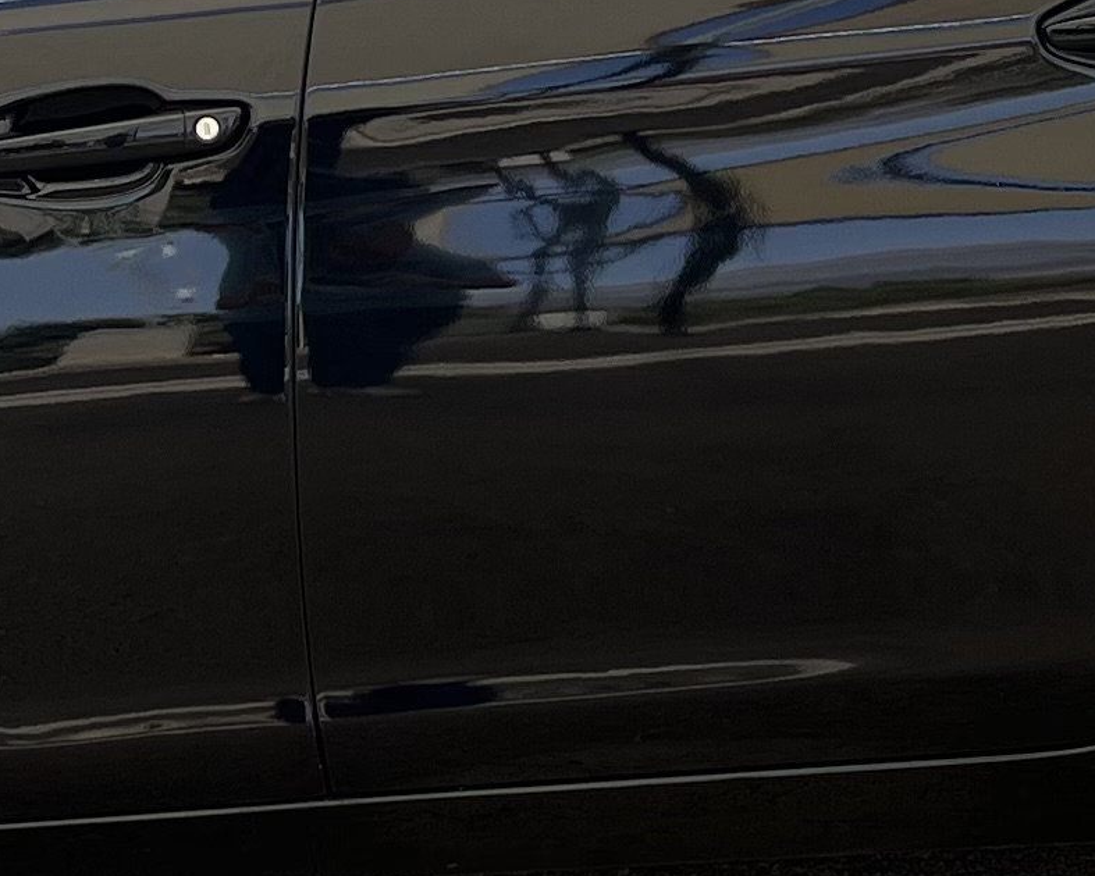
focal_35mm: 130
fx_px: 4214
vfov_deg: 11.9
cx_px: 373
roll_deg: +0.3
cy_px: 281
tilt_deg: -8.0
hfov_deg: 14.8
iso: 50
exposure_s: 1/1068
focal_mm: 5.7
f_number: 1.5
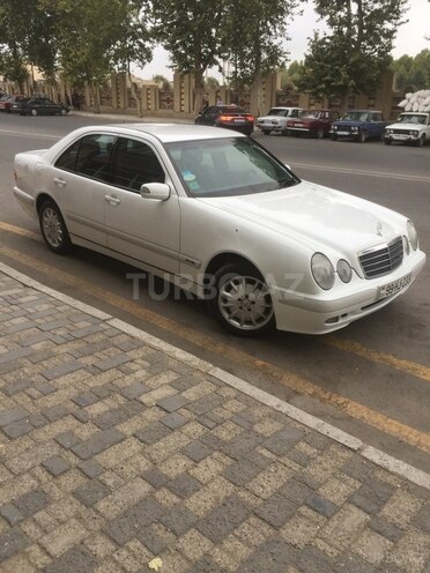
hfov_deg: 48.2
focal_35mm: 29
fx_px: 480
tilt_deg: -18.2
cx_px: 215
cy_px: 286
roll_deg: -1.0
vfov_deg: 61.7
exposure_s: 1/153
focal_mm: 4.15
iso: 32
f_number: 2.2
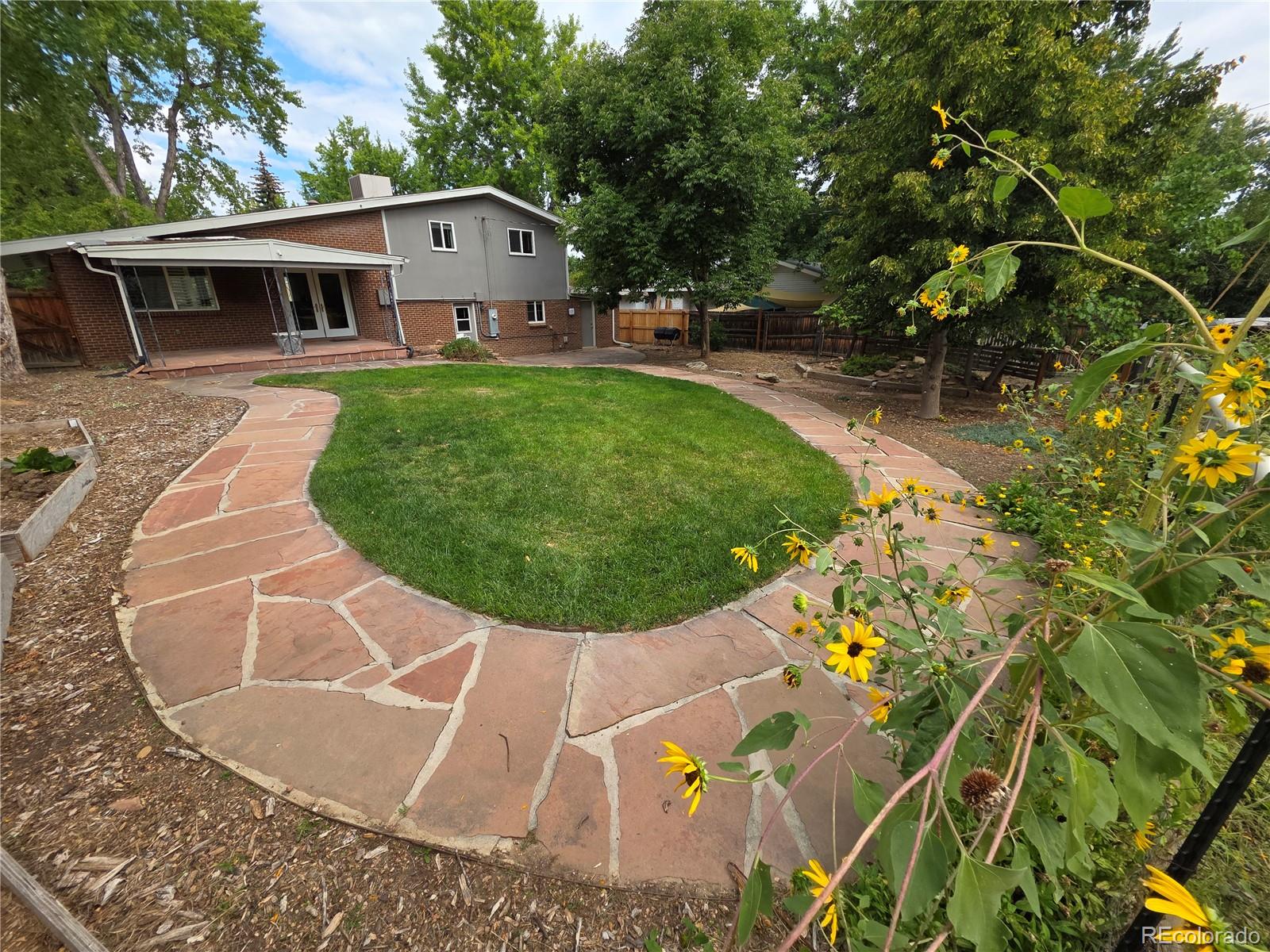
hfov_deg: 106.2
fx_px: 477
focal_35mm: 13
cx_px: 635
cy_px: 476
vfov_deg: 89.9
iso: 40
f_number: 1.9
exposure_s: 1/1076
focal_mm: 2.2
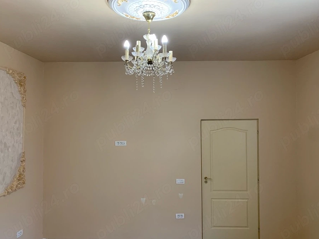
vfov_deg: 48.2
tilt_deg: +1.5
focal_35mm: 29
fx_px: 267
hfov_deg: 61.7
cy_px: 122
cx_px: 157
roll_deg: +0.6
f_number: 1.8
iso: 100
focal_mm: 4.25
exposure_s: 1/80
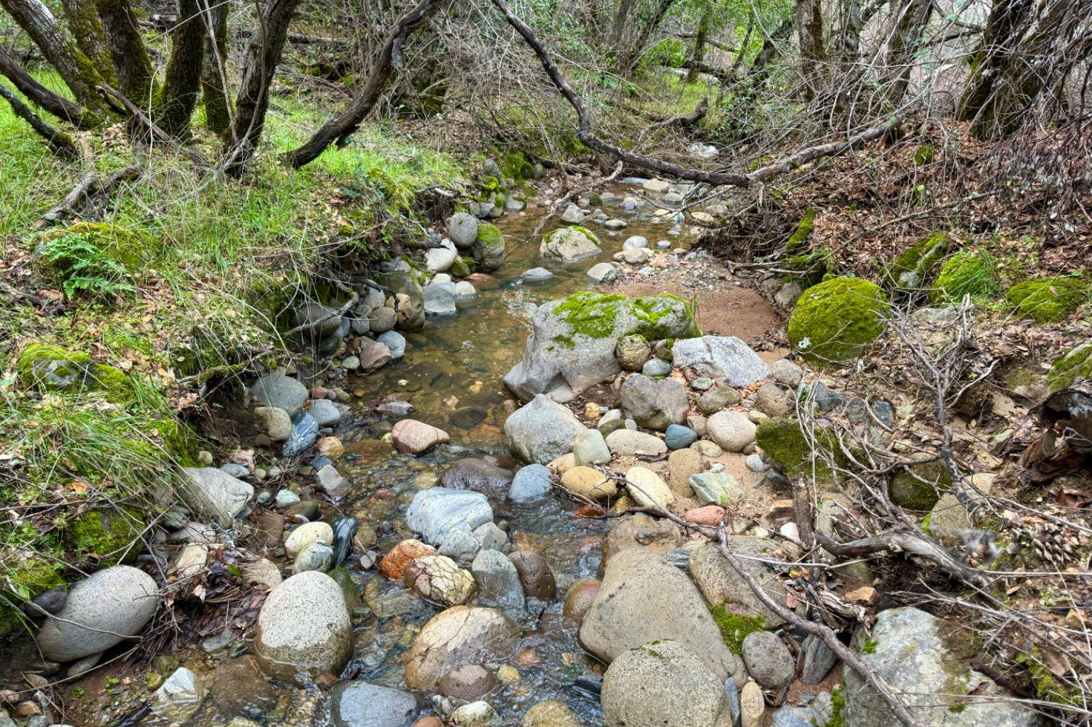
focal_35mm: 25
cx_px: 546
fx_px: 758
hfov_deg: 71.5
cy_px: 358
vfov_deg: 51.3
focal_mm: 6.86
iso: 125
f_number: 1.78
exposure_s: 1/121
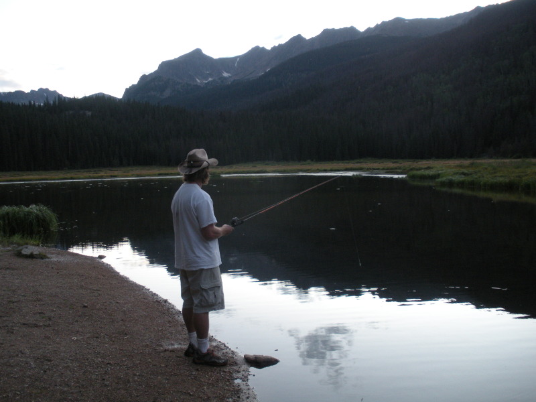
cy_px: 201
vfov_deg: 39.7
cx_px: 268
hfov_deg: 51.4
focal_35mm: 36
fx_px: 557
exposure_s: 1/55.6
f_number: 3.5
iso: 190
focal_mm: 6.3
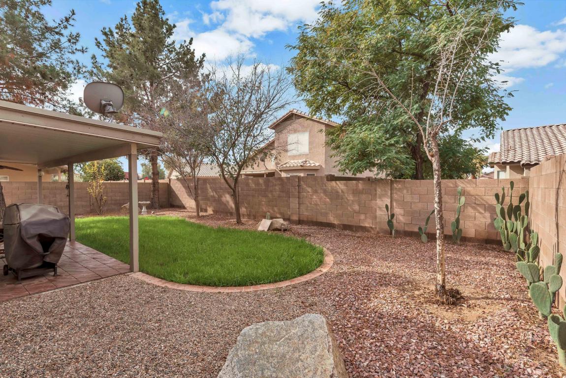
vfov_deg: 73.8
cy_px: 189
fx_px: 252
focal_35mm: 16
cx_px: 283
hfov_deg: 96.7
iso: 320
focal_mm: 16
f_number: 9
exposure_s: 1/320
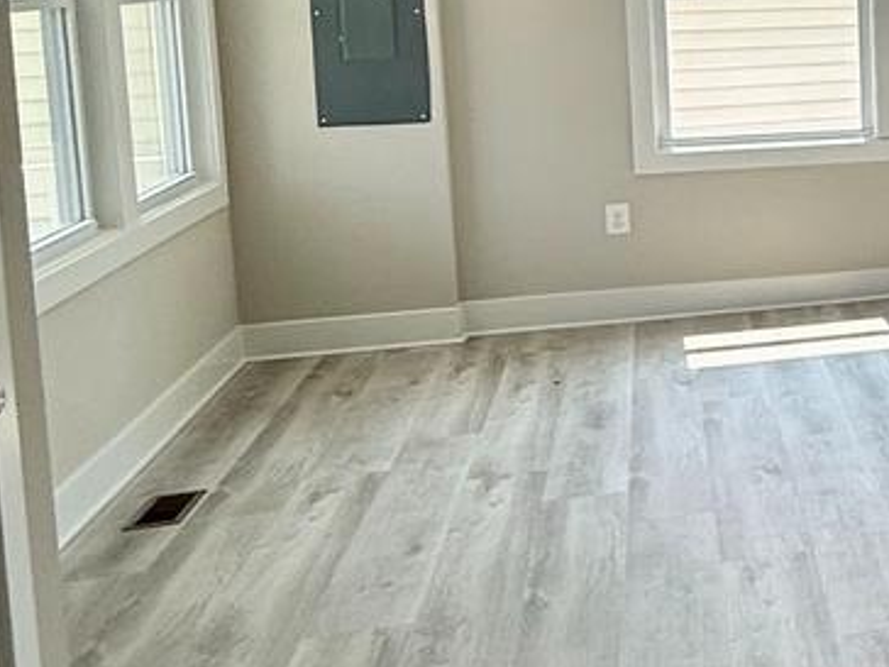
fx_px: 1515
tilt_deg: -4.4
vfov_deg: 24.3
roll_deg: +0.5
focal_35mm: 59
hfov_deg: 26.1
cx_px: 1250
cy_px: 105
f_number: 2.2
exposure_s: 1/182
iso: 50
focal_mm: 2.22
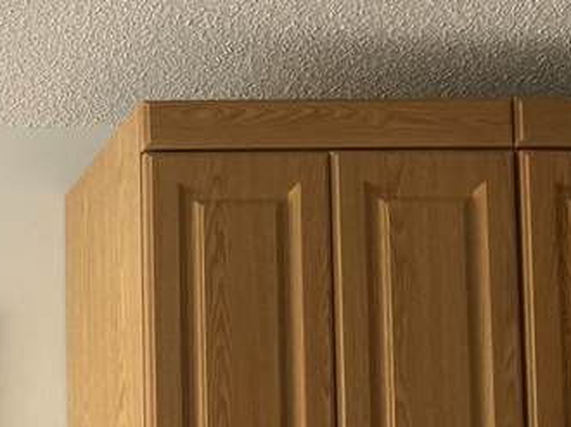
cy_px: 774
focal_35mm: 101
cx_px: -460
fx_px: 1665
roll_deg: +0.5
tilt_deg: +3.7
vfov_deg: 13.2
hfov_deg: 16.3
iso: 32
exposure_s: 1/254
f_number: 1.6
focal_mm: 4.2
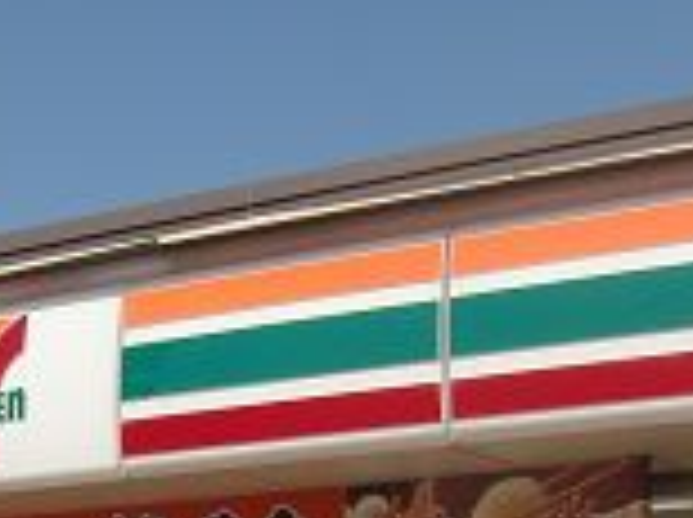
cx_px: 81
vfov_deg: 14.7
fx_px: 1999
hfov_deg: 19.3
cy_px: 333
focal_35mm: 100
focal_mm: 4.3
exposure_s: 1/250
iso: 64
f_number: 7.5
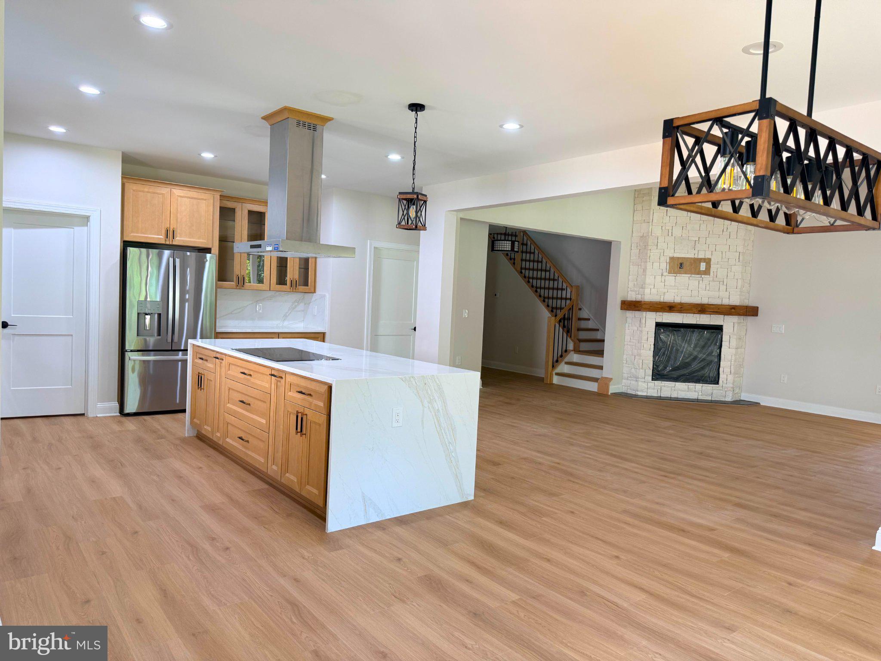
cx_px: 440
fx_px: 611
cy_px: 330
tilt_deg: -3.3
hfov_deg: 71.6
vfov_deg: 56.8
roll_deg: -3.0
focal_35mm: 24
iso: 125
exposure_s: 1/120
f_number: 1.78
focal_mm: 6.76
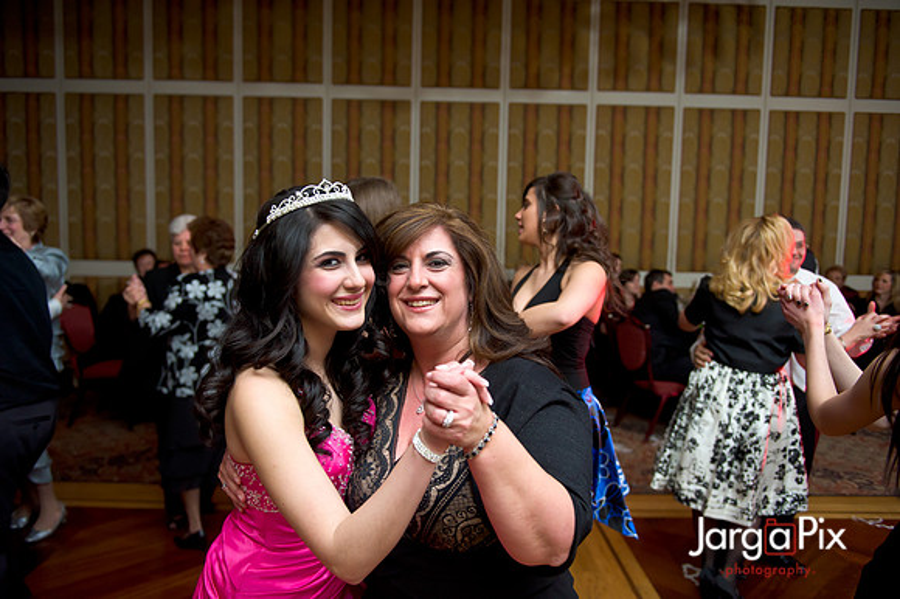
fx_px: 775
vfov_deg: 42.3
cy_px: 300
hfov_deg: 60.3
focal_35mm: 31
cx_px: 450
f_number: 3.2
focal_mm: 31
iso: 1600
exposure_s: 1/125
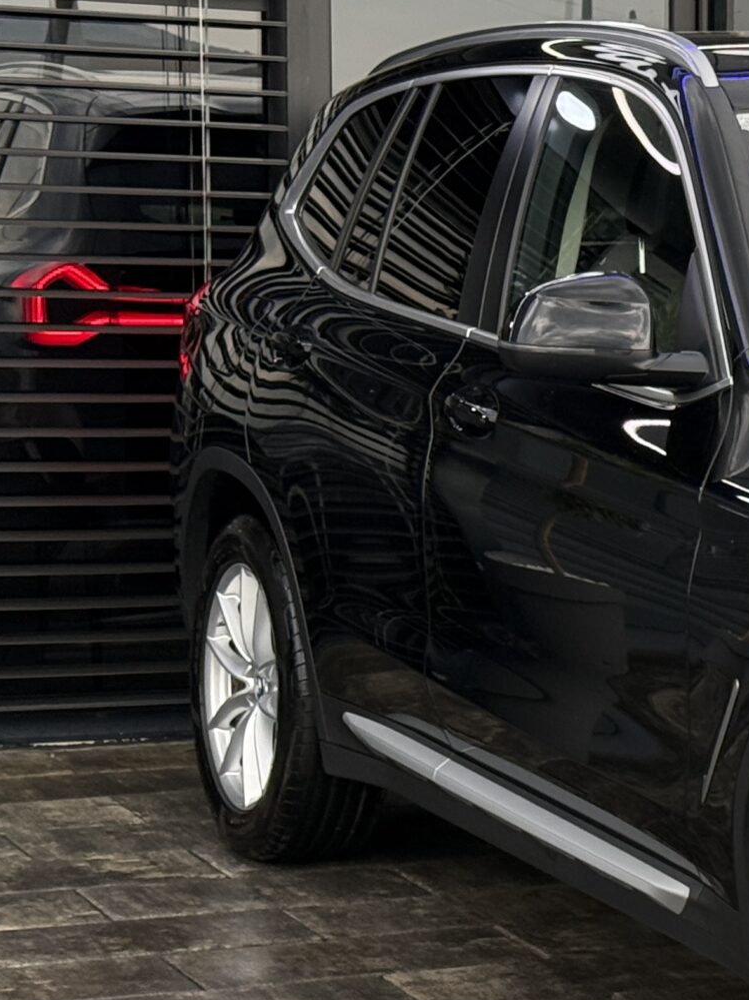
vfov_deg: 16.0
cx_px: 1147
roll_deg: -2.4
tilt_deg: -5.5
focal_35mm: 123
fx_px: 3549
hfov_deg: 11.5
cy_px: 609
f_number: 1.78
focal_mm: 6.76
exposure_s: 1/133
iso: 125
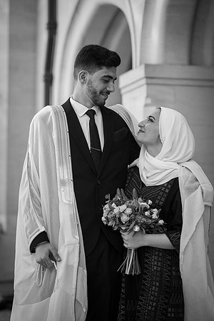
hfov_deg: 13.4
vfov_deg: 20.0
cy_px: 160
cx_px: 107
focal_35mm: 102
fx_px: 909
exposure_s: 1/1250
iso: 100
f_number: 2.8
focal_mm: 102
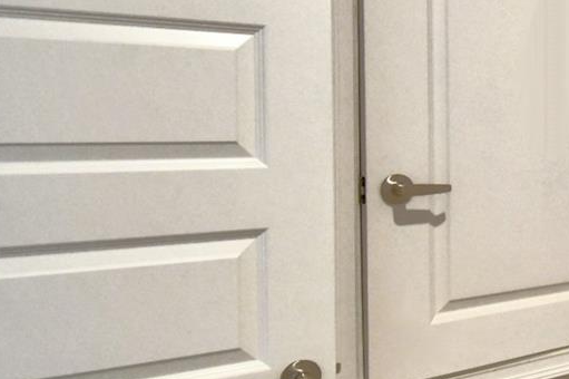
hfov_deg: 29.6
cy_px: 147
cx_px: 806
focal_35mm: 47
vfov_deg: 28.5
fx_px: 742
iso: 400
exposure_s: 1/50
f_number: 4.5
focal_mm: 10
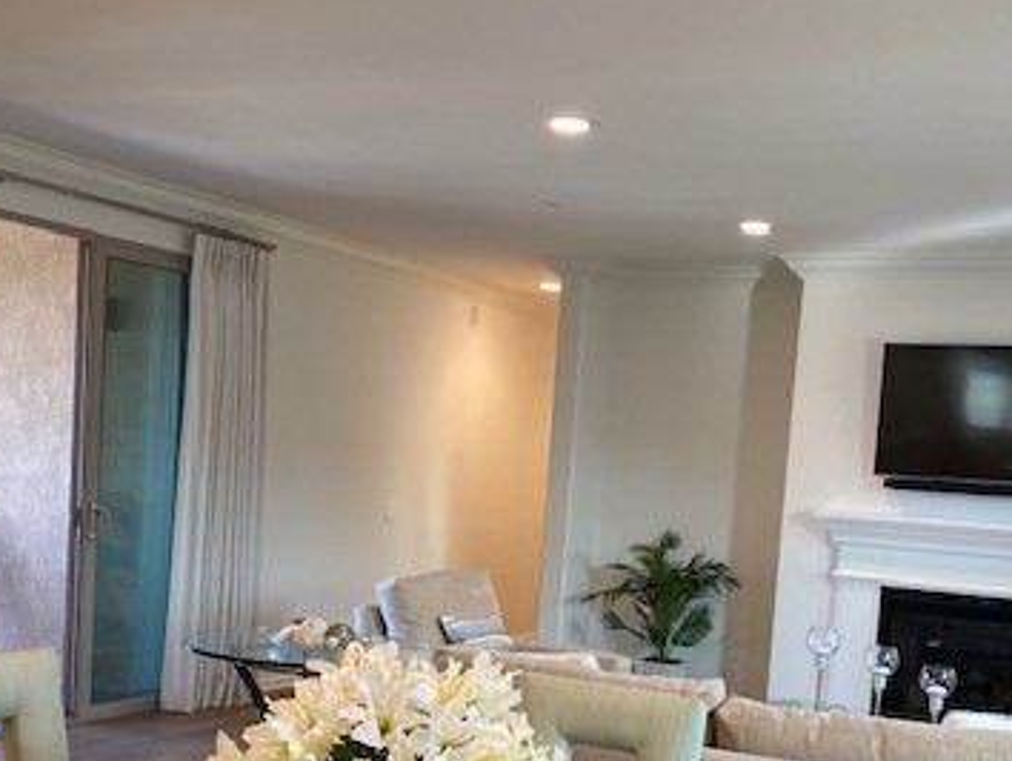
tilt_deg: -5.0
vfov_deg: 30.3
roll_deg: -4.6
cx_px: 555
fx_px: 1375
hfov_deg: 40.4
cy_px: 581
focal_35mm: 47
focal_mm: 4.25
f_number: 1.8
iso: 100
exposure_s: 1/120
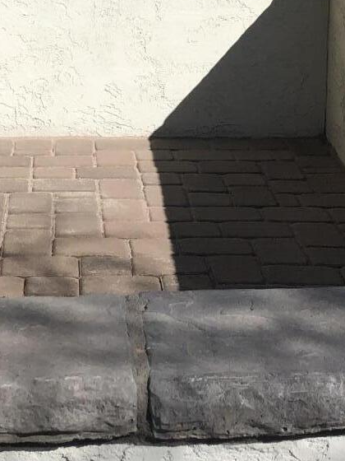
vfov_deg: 19.2
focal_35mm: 100
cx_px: 181
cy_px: 21
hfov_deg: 14.8
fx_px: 1329
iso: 20
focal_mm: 3.99
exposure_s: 1/3247
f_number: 1.8
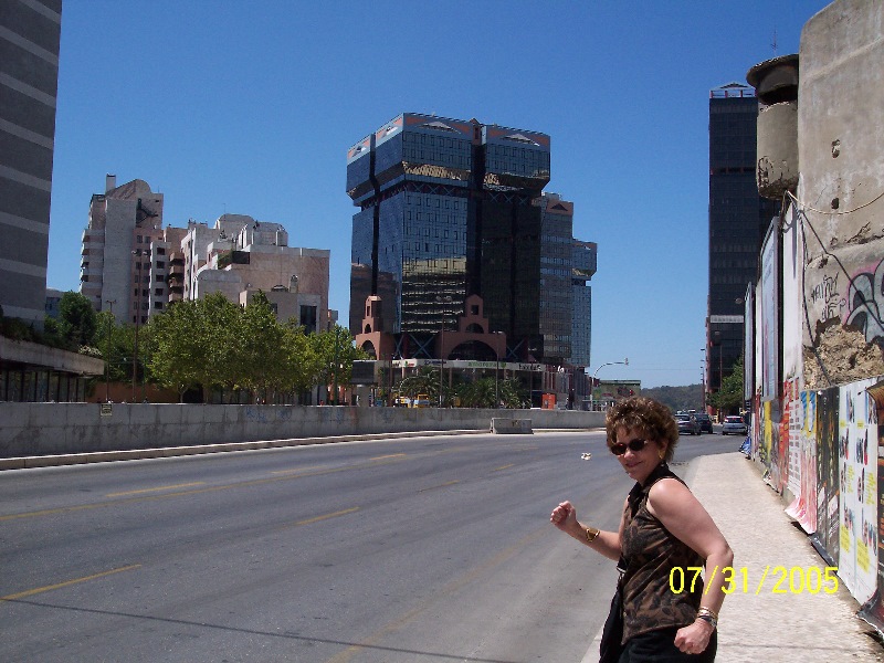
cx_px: 442
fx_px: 970
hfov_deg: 49.0
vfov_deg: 37.7
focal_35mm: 38
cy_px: 332
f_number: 4.8
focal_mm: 8
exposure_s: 1/1000
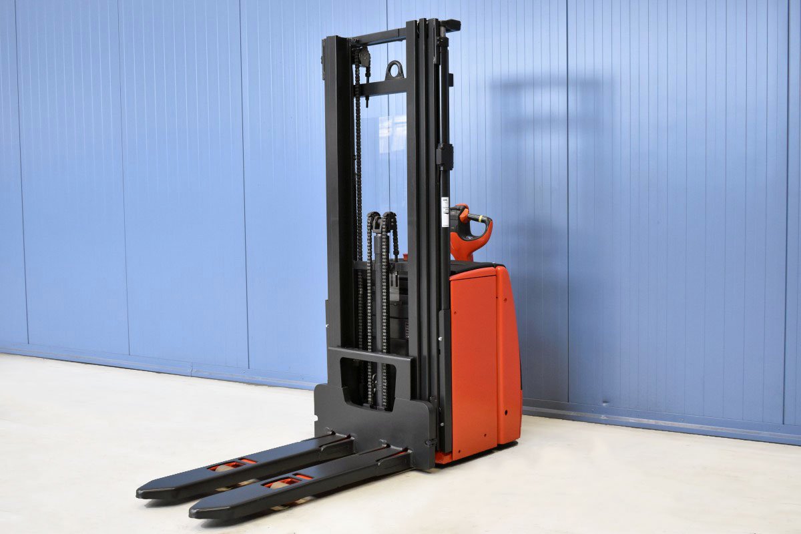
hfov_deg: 46.4
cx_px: 400
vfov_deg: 31.9
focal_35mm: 42
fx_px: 934
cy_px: 267
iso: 1600
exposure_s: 1/160
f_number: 5
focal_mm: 28
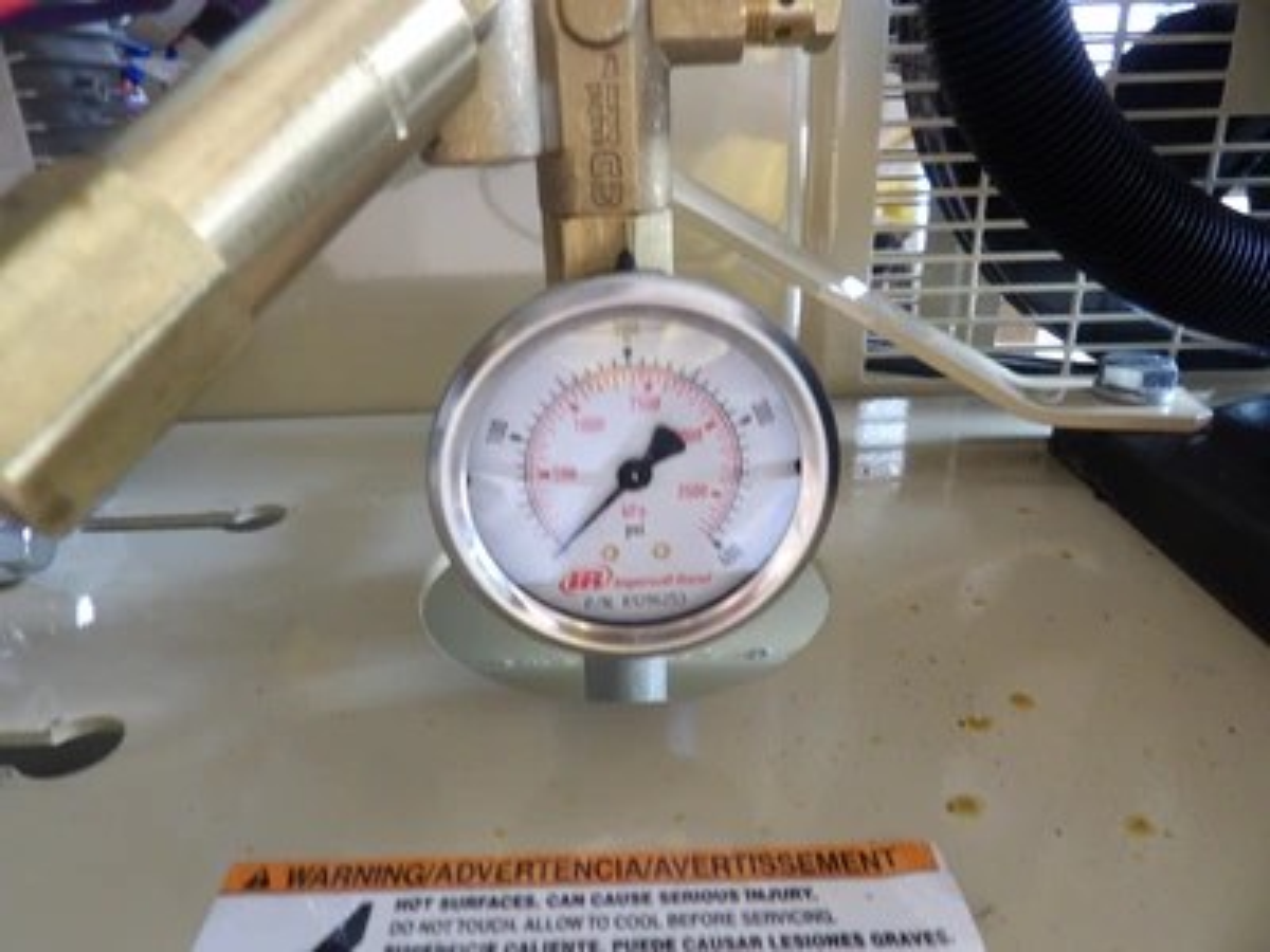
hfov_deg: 71.6
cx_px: 635
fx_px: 881
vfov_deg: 56.8
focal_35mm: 24
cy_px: 476
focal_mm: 4.3
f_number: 3.2
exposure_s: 1/17
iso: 301
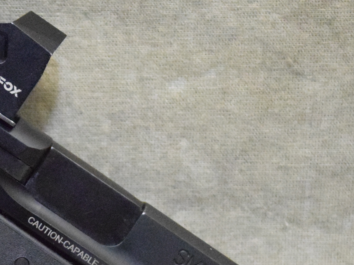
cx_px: -95
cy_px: 256
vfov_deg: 8.4
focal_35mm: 175
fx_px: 1790
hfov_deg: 11.0
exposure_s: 1/1600
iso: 12800
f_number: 5
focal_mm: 38
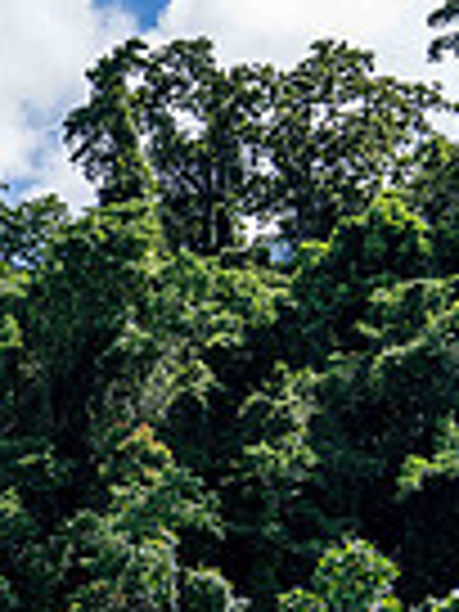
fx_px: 3448
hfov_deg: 7.0
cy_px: 832
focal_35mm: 195
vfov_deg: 9.9
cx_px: -793
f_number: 5
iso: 640
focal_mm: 47
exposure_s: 1/2000
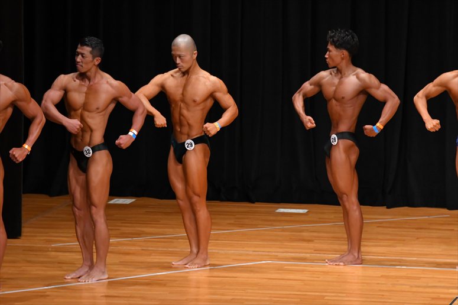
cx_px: 229
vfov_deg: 5.4
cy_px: 152
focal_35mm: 255
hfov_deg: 8.1
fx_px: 3243
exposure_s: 1/400
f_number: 5.6
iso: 4000
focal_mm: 170
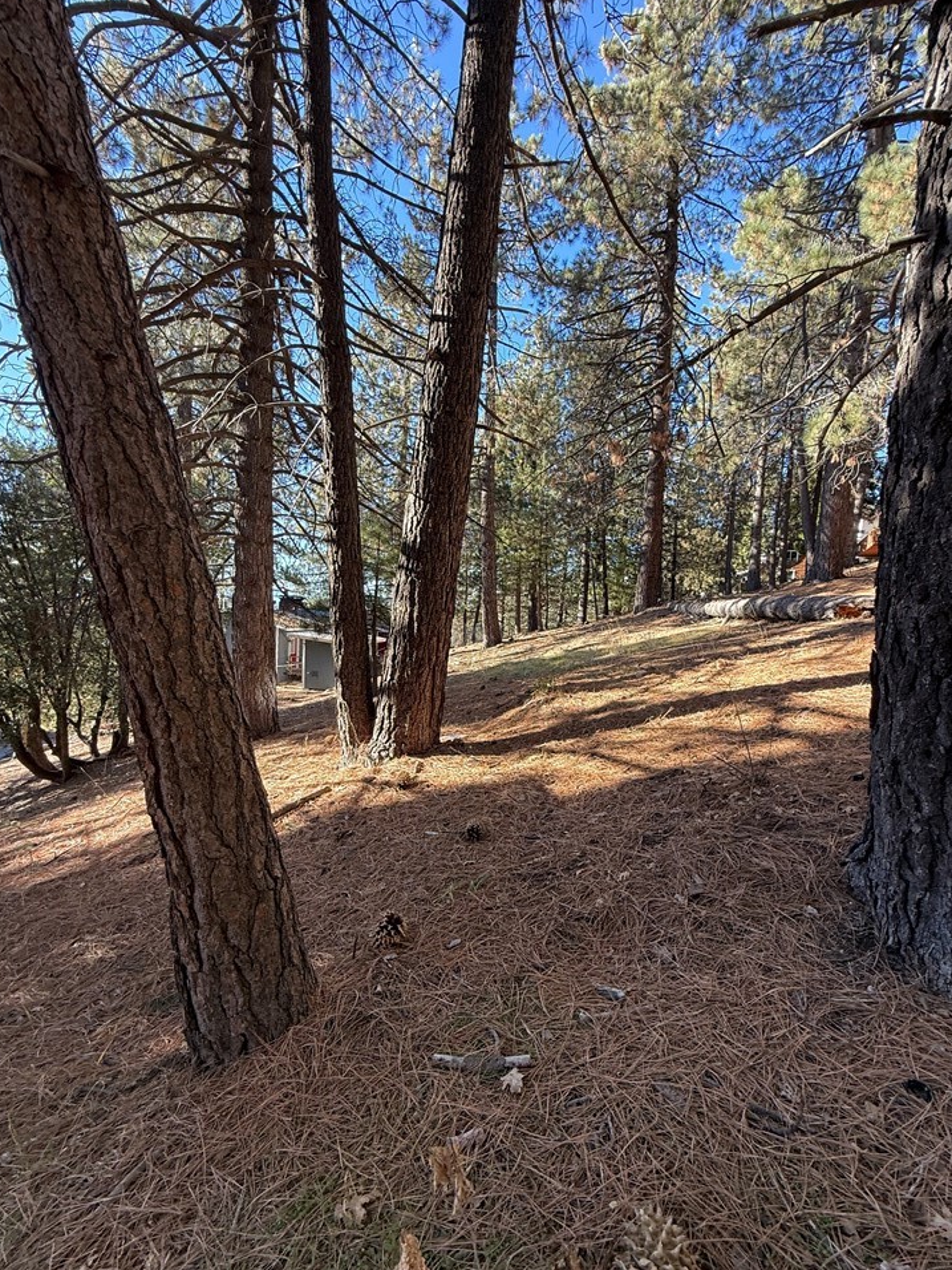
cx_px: 485
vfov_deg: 98.1
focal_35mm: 15
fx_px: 550
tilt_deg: -5.3
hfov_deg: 81.7
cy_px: 662
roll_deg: -3.2
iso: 50
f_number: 2.2
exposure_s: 1/132
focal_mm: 2.22
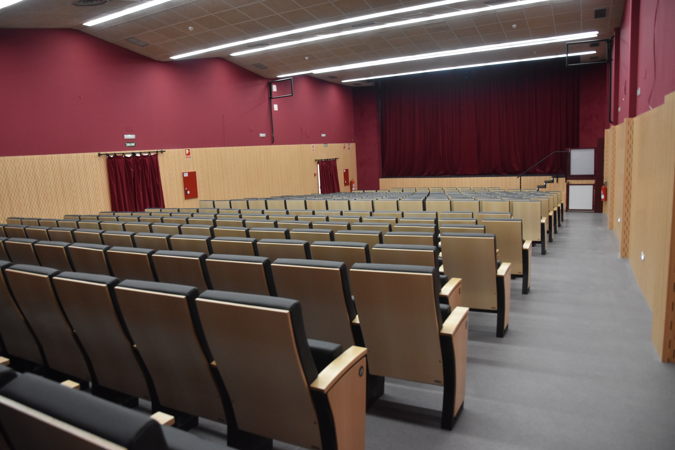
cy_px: 225
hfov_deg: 73.7
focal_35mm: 24
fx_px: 450
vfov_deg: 53.1
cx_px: 338
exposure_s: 1/60
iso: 1600
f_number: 4
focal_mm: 16
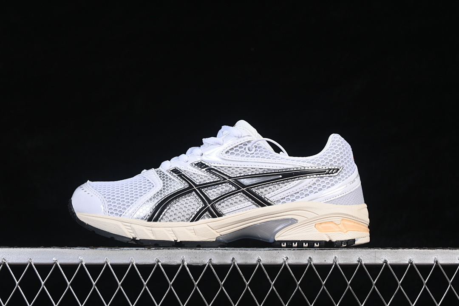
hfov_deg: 27.0
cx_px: 230
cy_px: 153
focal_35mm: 75
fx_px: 956
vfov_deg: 18.2
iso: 160
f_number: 8
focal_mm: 50
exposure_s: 1/80
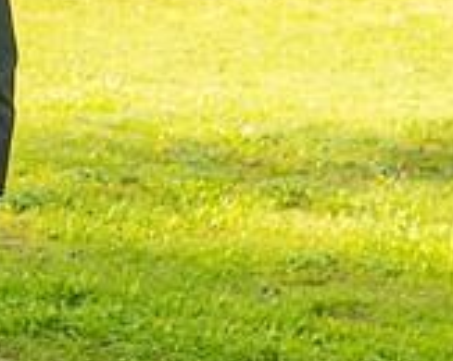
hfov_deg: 10.1
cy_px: -79
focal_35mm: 184
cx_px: -286
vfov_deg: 8.3
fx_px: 2464
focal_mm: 55
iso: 320
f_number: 6.3
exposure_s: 1/160
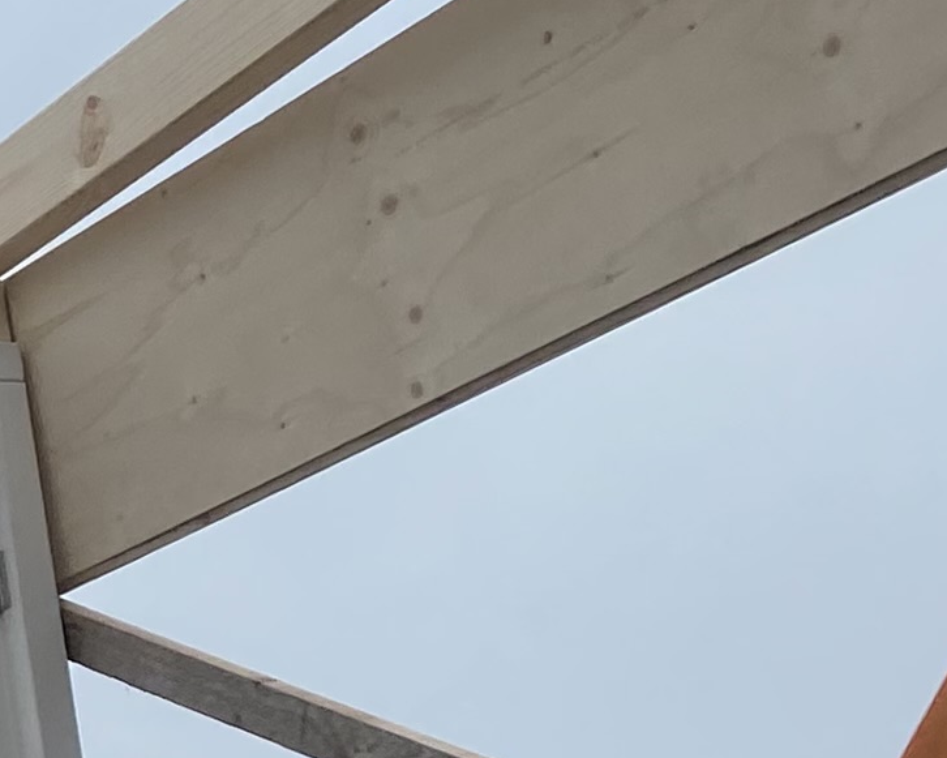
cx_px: -1567
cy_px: 481
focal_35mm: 141
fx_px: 3952
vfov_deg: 10.9
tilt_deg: +14.8
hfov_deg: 10.8
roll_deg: +1.2
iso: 32
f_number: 1.8
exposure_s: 1/1124
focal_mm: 4.25
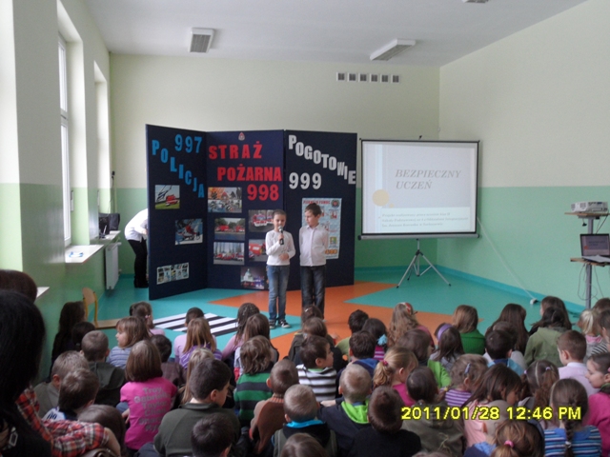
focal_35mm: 32
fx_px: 564
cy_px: 228
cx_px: 305
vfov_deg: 44.2
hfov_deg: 56.8
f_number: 3.4
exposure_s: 1/30
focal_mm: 5.3
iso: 160
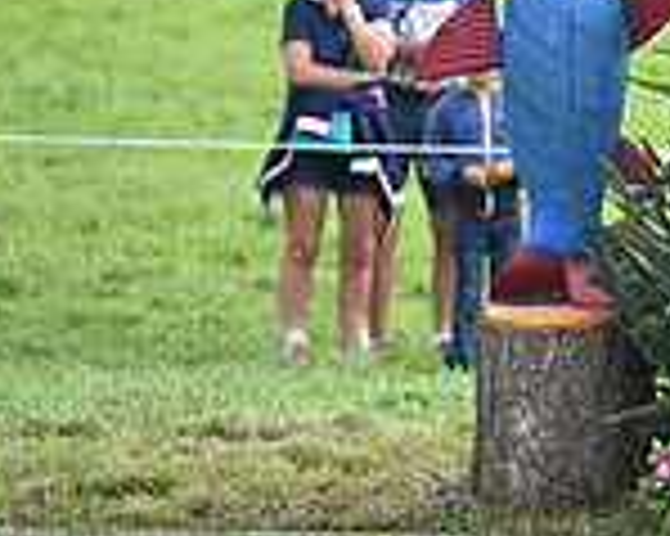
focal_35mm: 950
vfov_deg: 1.6
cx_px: 1169
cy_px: -133
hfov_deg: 2.0
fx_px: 18826
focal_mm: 260
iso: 900
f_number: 5
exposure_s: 1/1600
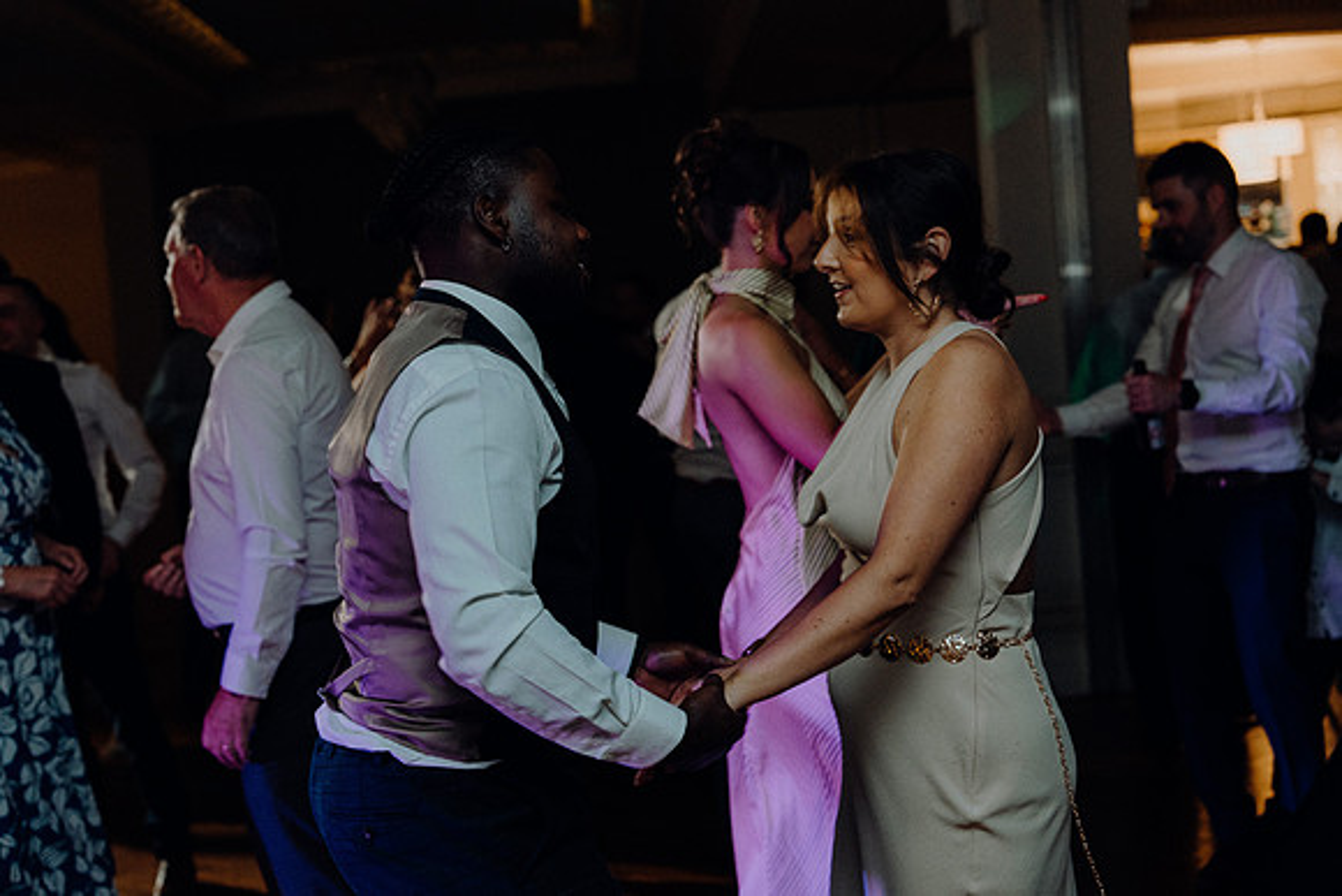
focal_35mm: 55
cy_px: 448
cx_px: 671
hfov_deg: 36.2
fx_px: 2051
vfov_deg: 24.6
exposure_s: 1/160
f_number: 3.5
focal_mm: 55
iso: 2500
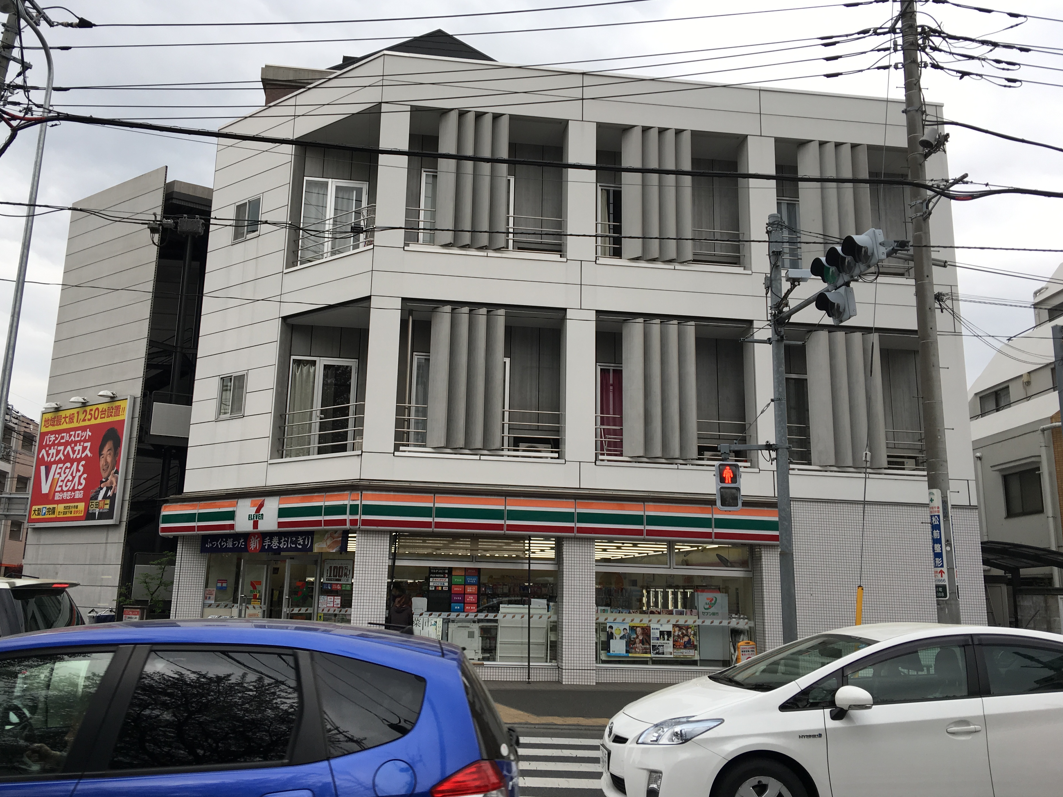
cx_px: 499
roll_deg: -2.0
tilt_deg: +13.7
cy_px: 380
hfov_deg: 58.3
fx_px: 952
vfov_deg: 45.4
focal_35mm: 31
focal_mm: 4.15
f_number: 2.2
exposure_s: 1/394
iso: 25
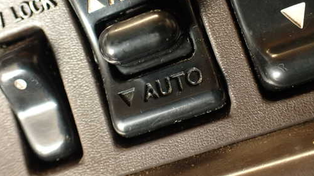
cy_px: 53
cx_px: 148
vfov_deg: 28.1
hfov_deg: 48.3
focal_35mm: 42
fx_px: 350
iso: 250
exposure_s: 1/30
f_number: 2.4
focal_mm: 5.79
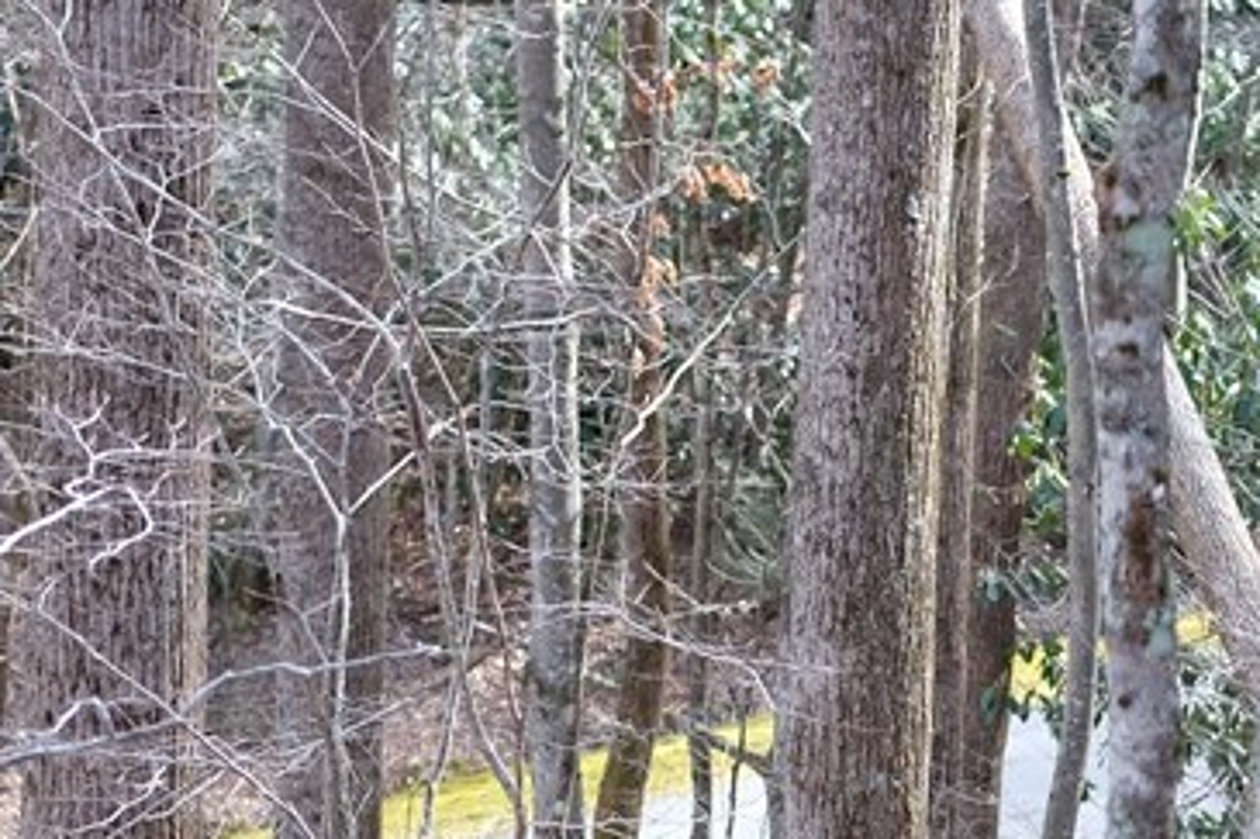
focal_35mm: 143
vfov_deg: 9.3
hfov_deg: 14.1
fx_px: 5003
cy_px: 1219
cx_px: 1350
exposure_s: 1/140
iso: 200
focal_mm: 32
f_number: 3.2
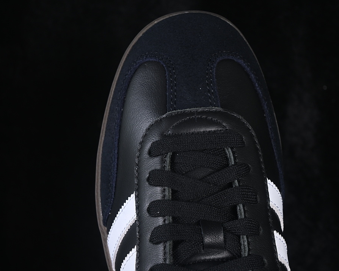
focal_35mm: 85
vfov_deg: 18.1
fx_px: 853
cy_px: 135
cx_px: 195
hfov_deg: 22.5
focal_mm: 50
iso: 160
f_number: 6.3
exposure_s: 1/60
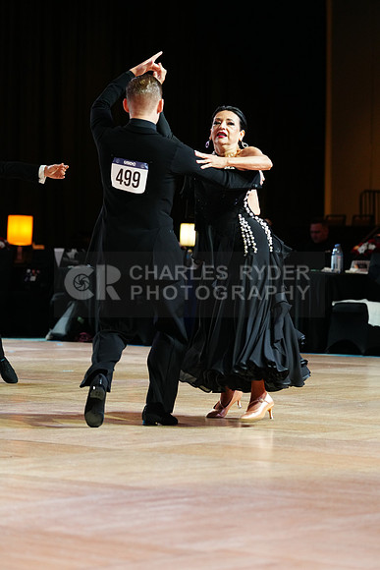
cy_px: 285
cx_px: 190
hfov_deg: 10.2
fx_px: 2136
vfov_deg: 15.2
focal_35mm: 135
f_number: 4
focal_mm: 135
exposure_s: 1/250
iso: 2500
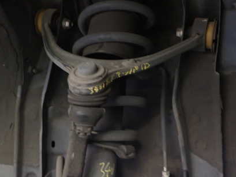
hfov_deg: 42.9
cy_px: 62
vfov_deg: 32.7
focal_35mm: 44
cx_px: 122
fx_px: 300
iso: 800
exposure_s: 1/8
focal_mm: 5.4
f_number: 2.3
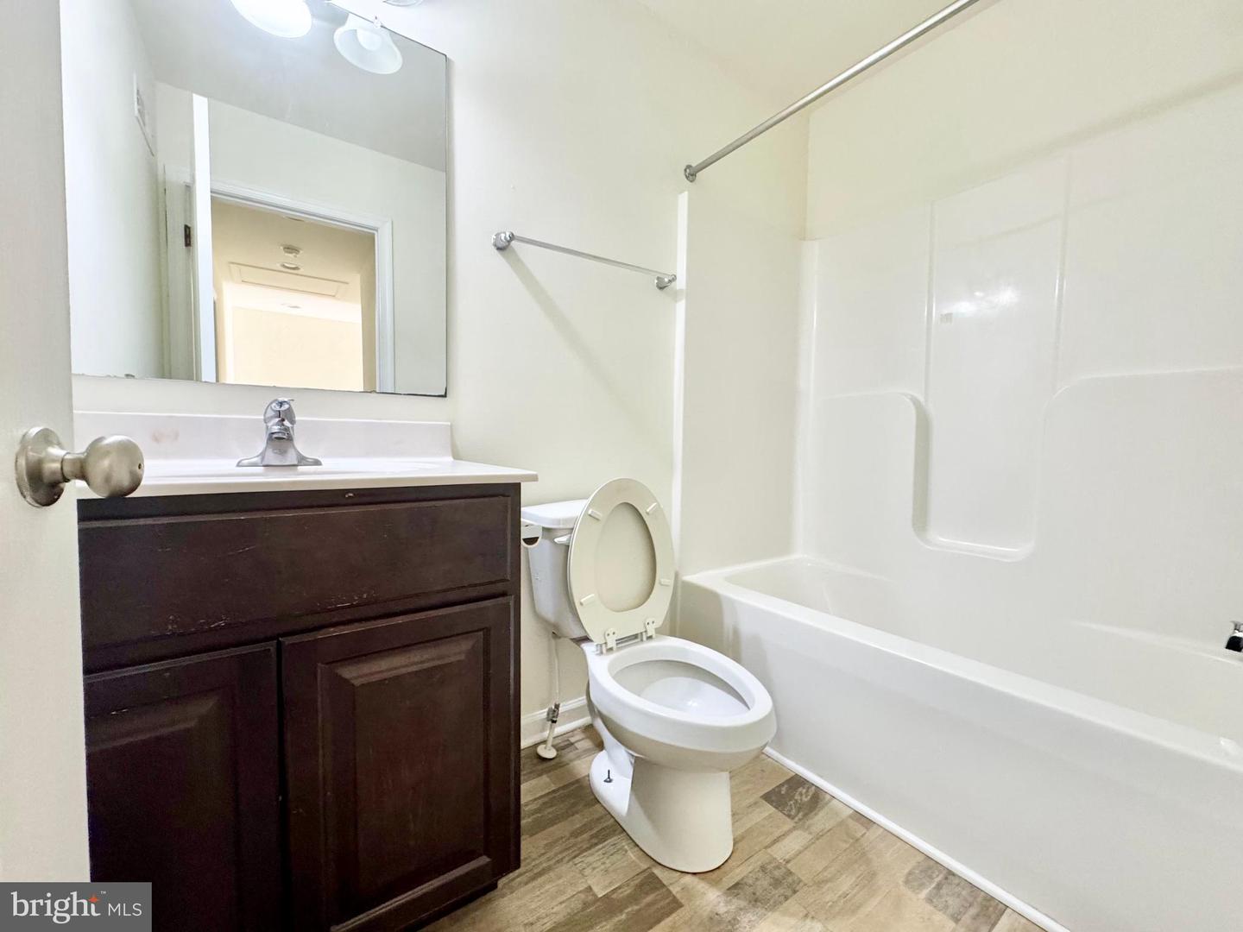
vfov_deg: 85.7
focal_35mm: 14
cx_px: 622
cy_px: 466
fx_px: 503
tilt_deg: +0.0
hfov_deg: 102.1
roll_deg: -0.3
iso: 250
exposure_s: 1/60
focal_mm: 2.22
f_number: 2.2
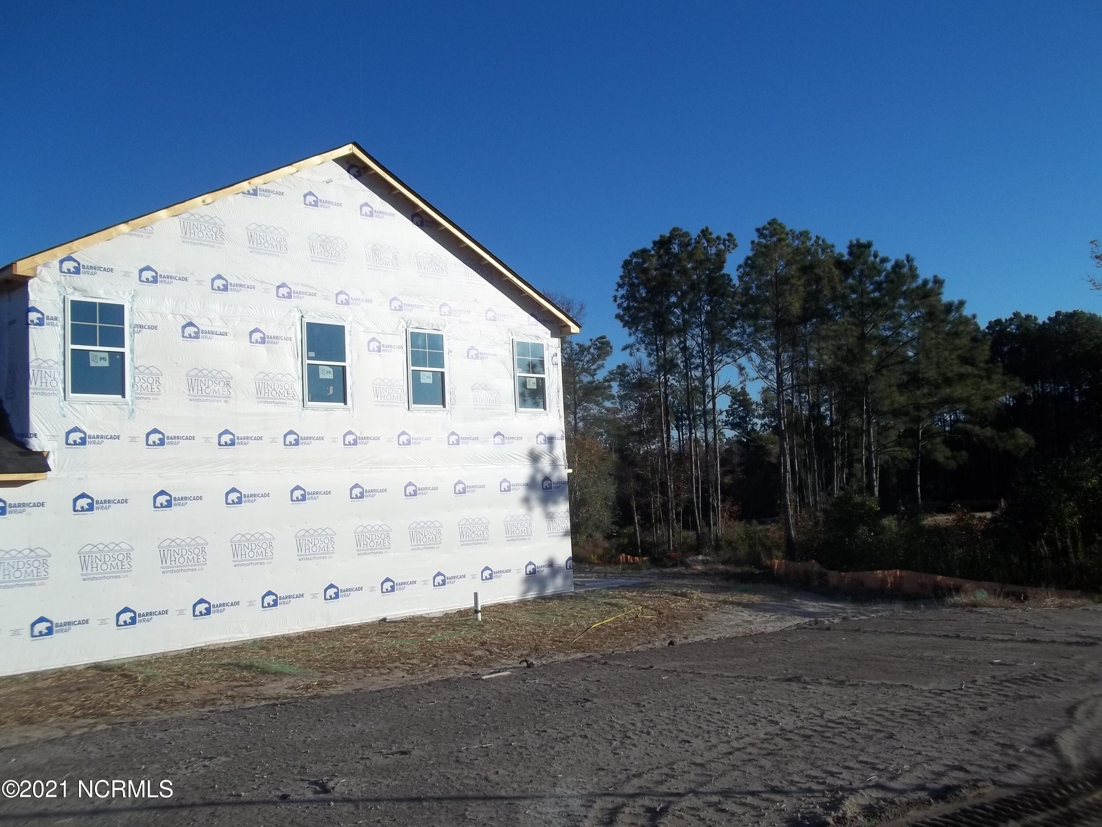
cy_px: 414
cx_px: 551
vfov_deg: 44.2
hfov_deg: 56.8
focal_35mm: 32
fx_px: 1019
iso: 64
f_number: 8.8
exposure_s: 1/250
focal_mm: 5.7
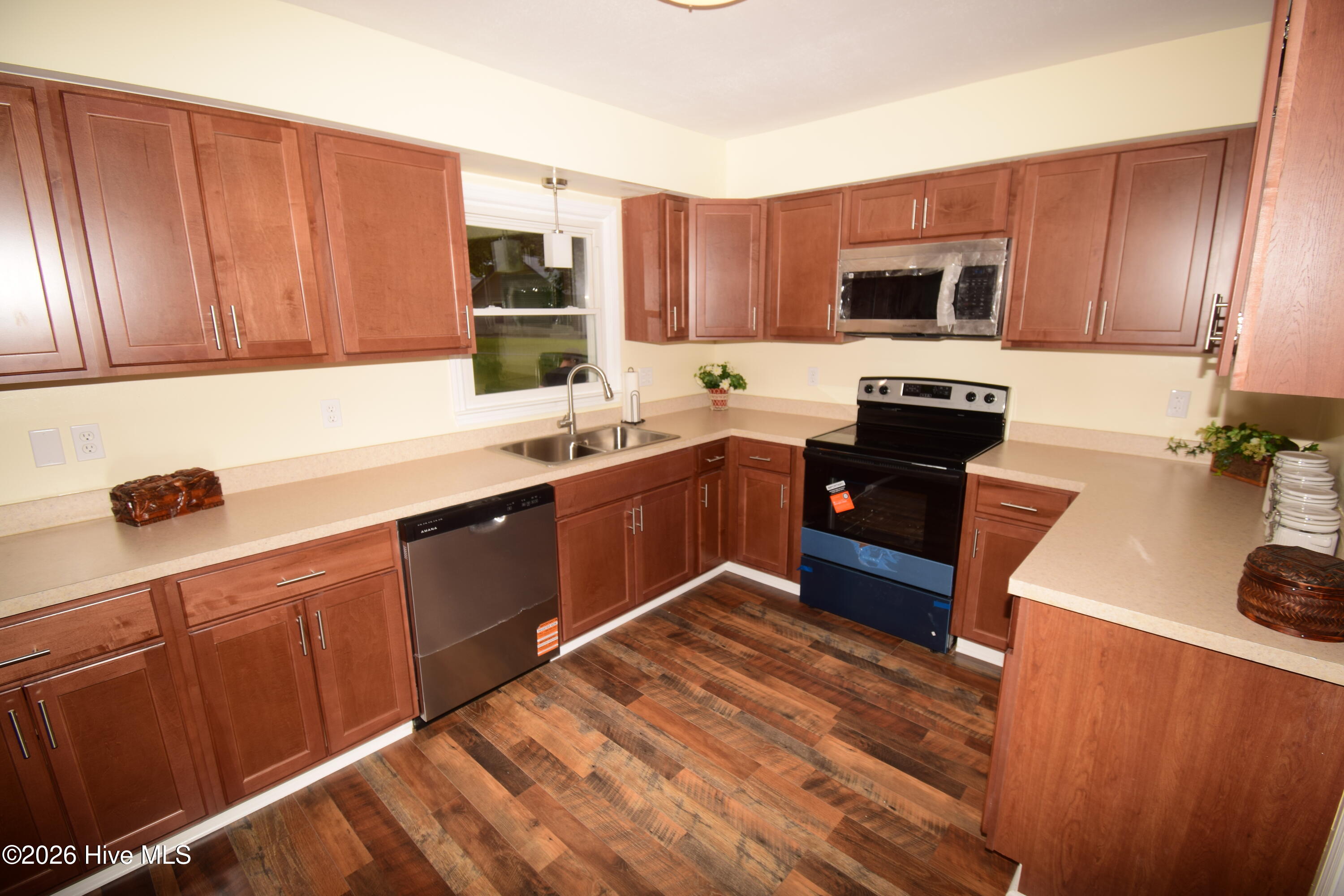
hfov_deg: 100.4
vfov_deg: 77.3
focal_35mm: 15
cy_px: 448
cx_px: 672
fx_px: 560
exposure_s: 1/160
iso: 100
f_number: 5.6
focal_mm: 10
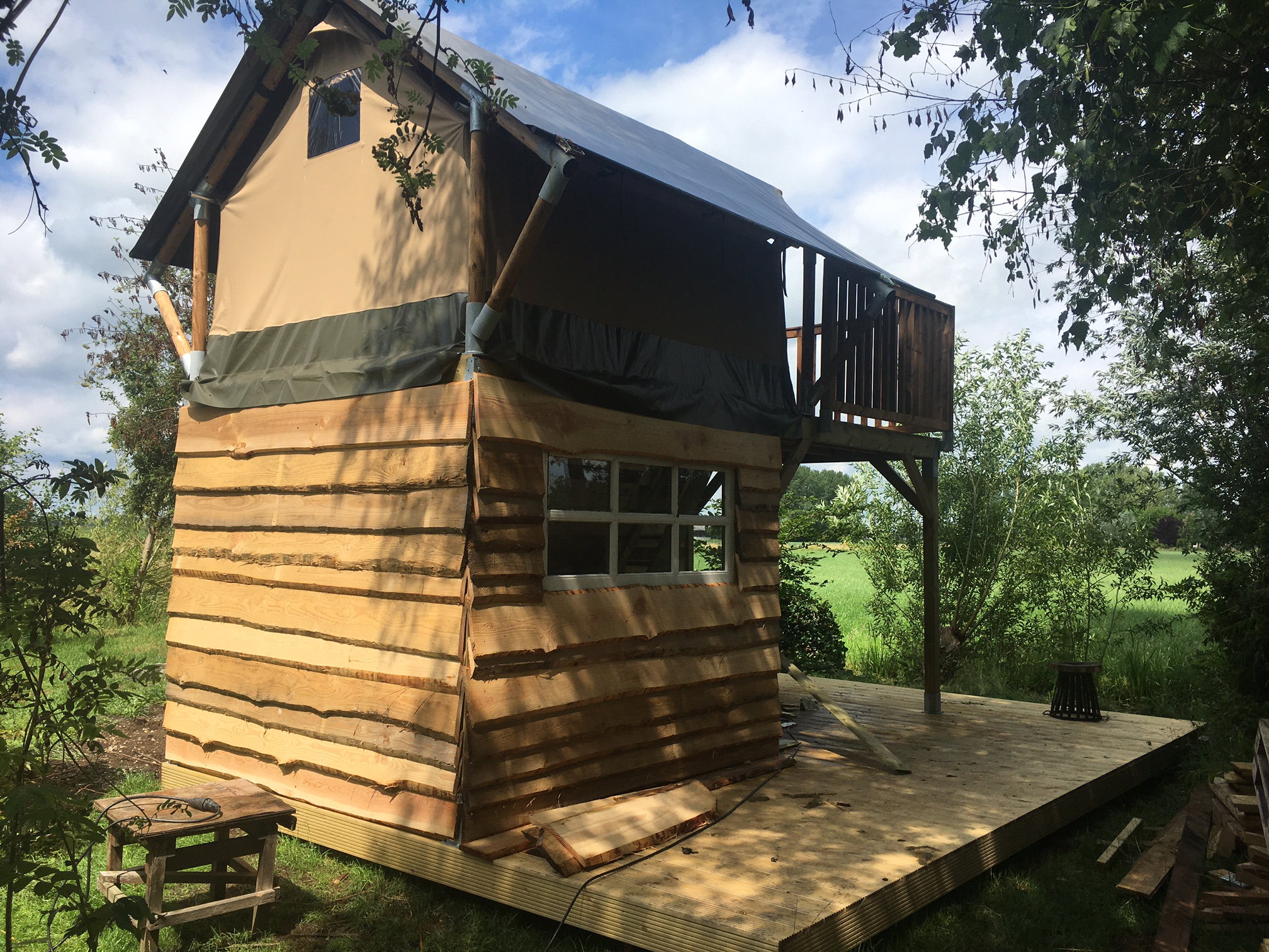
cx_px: 634
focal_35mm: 29
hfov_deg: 61.7
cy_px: 476
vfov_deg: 48.2
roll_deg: -1.0
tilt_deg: +2.0
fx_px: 1063
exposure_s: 1/1570
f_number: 2.2
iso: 25
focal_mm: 4.15
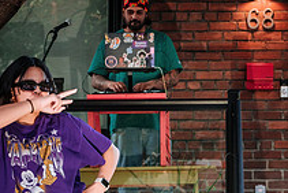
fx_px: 1649
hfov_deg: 10.0
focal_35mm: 206
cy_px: 253
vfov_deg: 6.6
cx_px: 188
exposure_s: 1/200
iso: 400
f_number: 2.8
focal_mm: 50
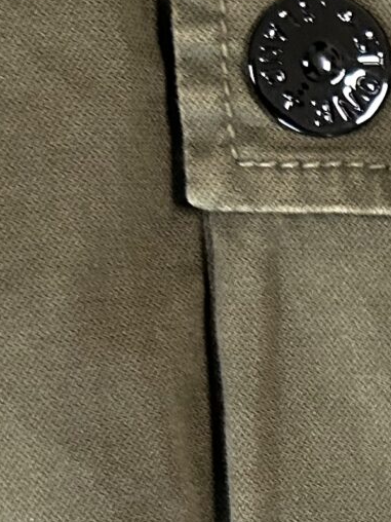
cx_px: 751
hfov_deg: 10.5
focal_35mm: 131
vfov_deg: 14.8
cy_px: 511
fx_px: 1973
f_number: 1.5
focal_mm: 5.7
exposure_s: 1/56
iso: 160
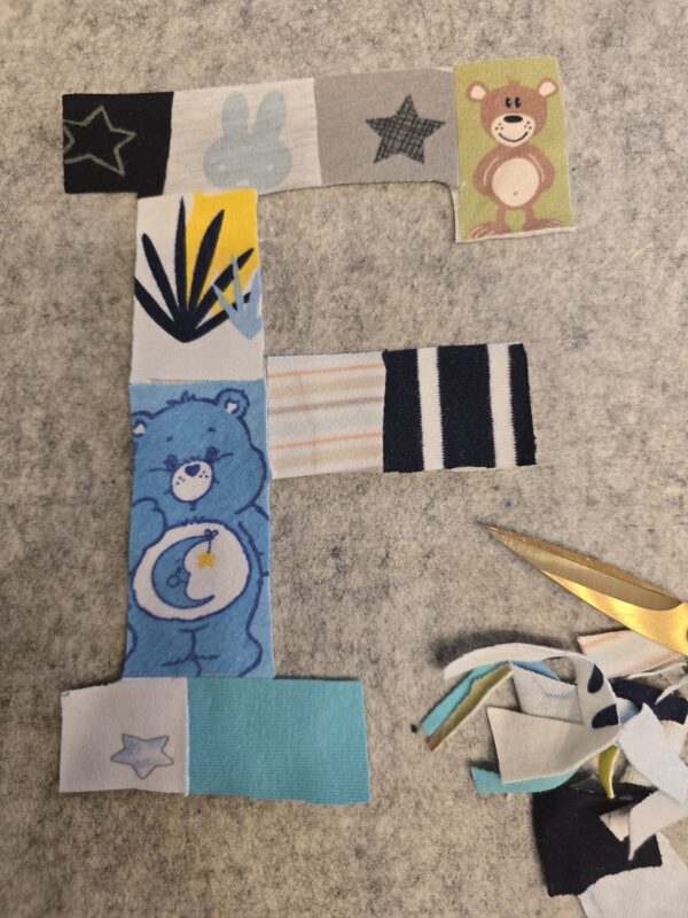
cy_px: 459
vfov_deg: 73.9
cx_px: 344
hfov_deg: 58.9
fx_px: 610
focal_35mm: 23
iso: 250
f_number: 1.7
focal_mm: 6.3
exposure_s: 1/100
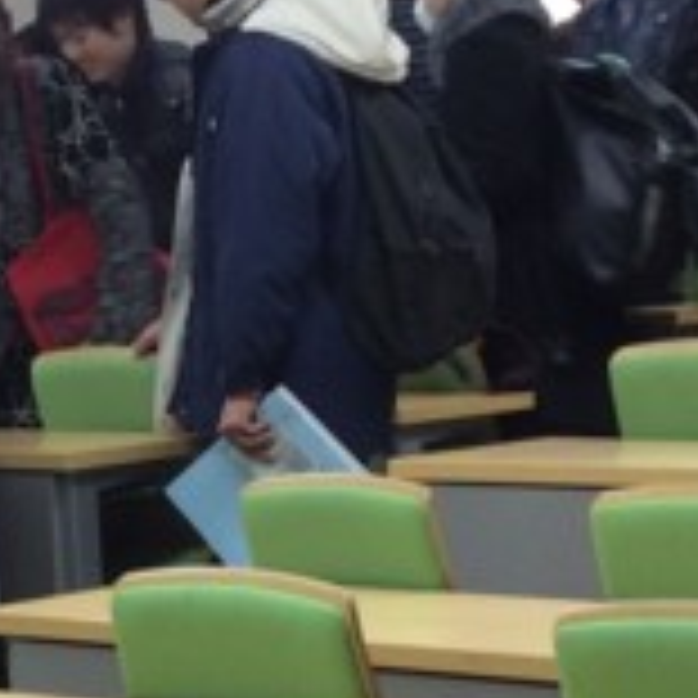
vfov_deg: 11.9
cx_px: -90
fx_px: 3331
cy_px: 500
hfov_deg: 11.8
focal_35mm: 146
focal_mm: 3.3
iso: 40
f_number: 2.4
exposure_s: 1/30
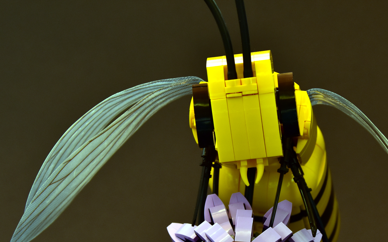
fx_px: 1597
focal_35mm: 151
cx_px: 261
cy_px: 184
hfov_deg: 13.8
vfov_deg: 8.7
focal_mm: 68
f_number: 6.3
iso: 500
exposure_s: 1.3
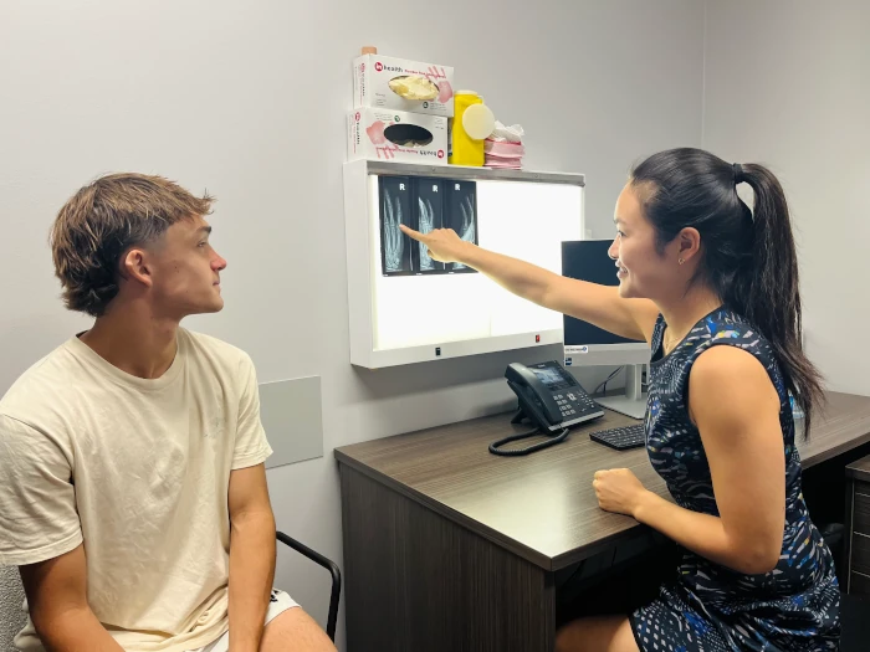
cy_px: 326
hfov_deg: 67.3
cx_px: 435
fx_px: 653
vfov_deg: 53.1
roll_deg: +2.1
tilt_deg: -6.9
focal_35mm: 26
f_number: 1.6
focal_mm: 5.1
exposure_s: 1/100
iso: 125
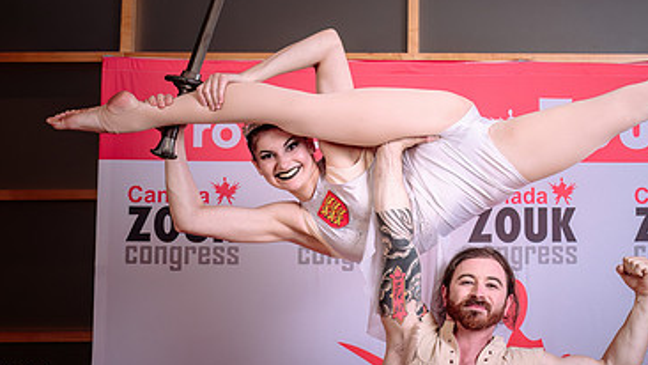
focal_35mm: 53
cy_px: 167
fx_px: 911
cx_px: 508
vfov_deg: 22.6
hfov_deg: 37.9
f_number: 5
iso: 100
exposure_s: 1/160
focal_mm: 28
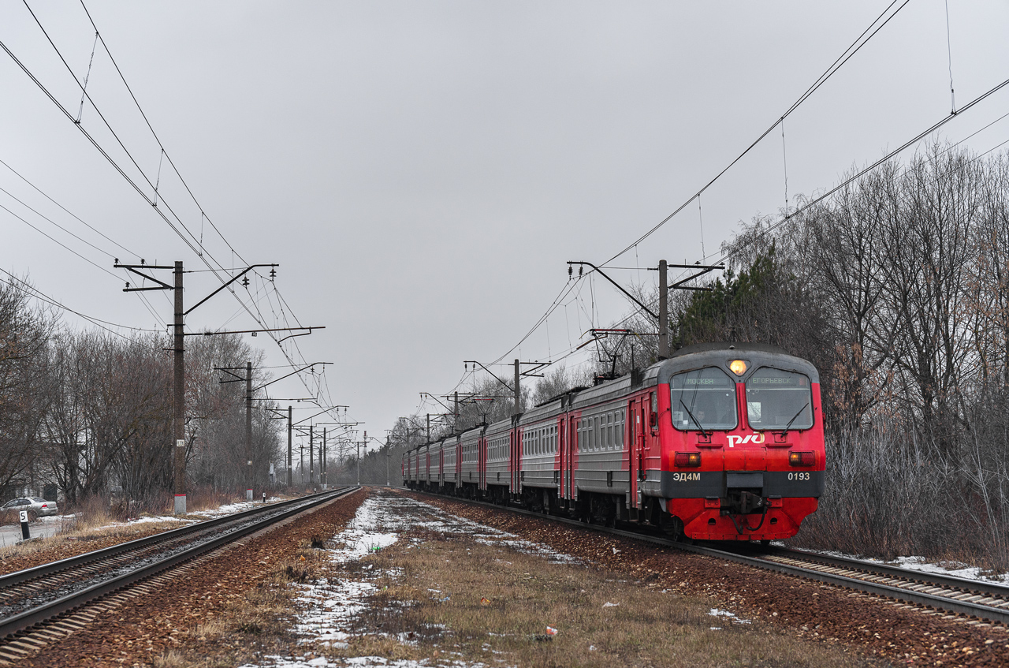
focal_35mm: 75
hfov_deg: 27.1
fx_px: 2097
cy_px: 334
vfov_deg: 18.1
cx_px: 504
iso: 500
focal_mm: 75
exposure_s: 1/640
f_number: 6.3
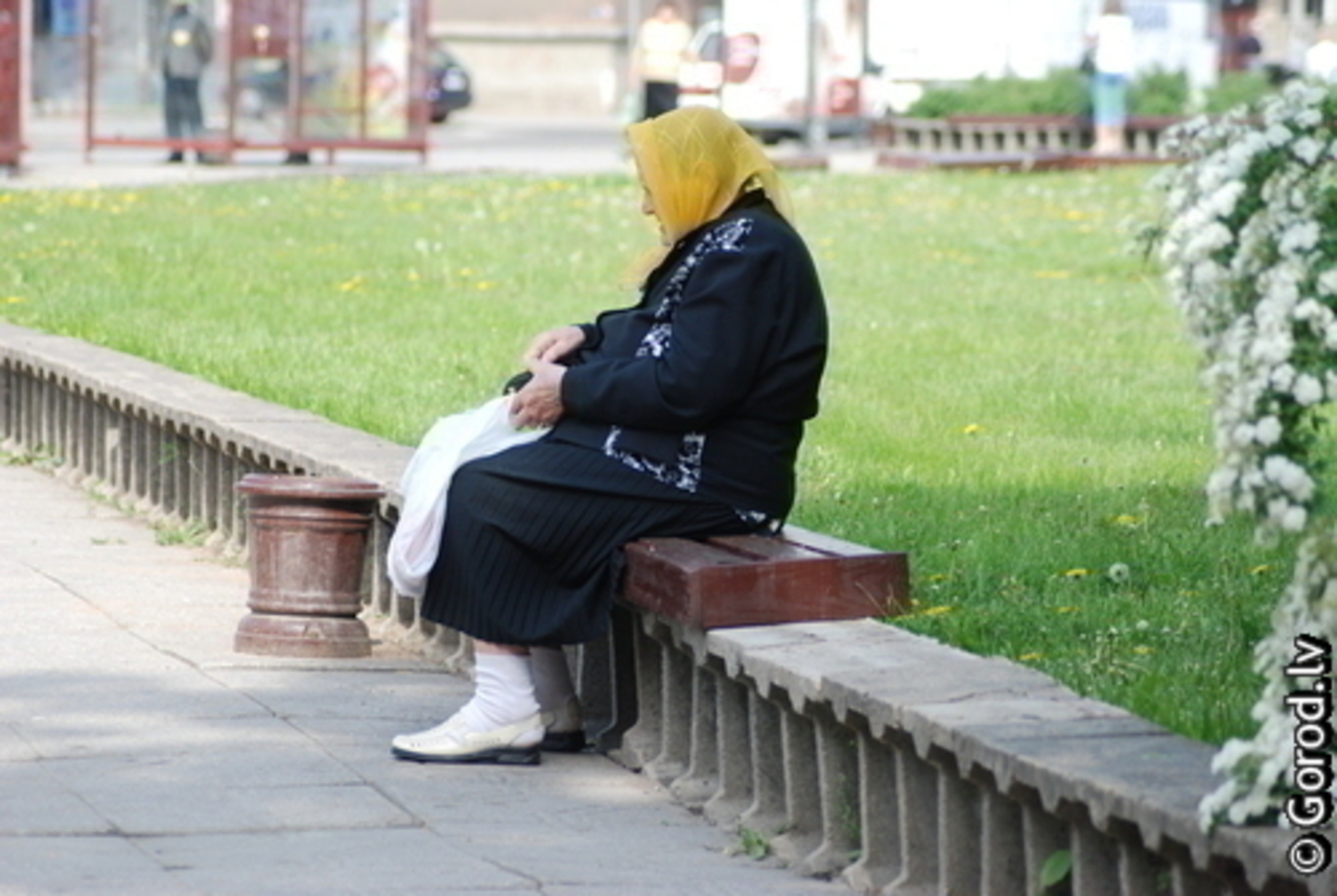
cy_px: 448
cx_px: 668
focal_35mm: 195
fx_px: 7254
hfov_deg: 10.5
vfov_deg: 7.1
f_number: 4.5
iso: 320
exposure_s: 1/750
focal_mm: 130
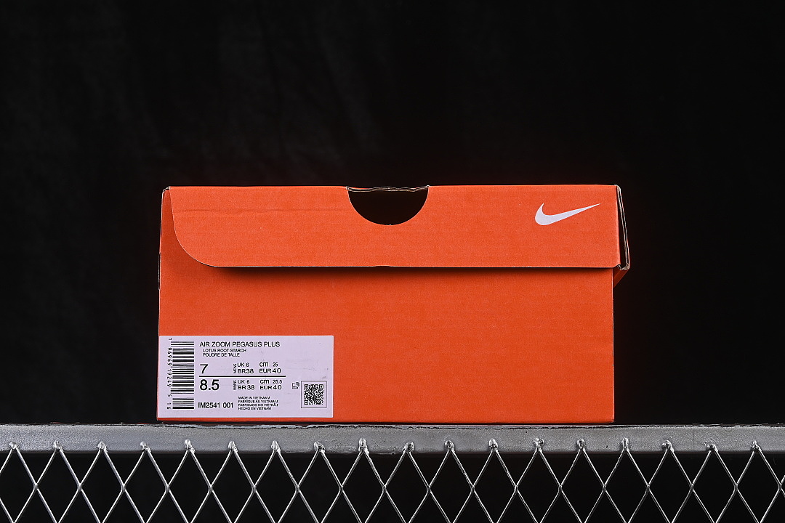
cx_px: 392
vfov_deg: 18.2
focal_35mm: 75
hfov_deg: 27.0
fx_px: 1635
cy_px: 262
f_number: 8
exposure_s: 1/80
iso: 160
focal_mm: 50
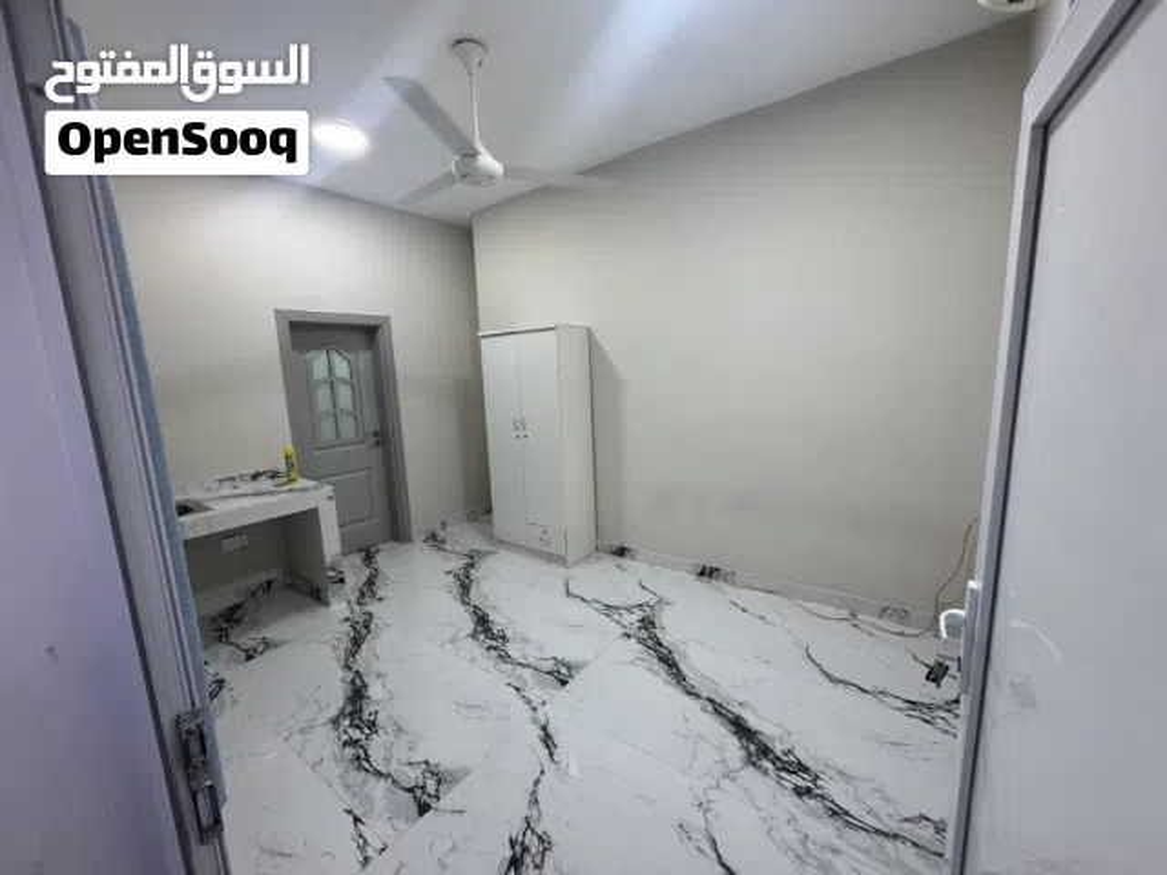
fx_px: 472
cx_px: 584
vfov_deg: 85.7
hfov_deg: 102.1
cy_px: 438
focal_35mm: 14
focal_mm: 2.22
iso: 200
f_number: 2.2
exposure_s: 1/100
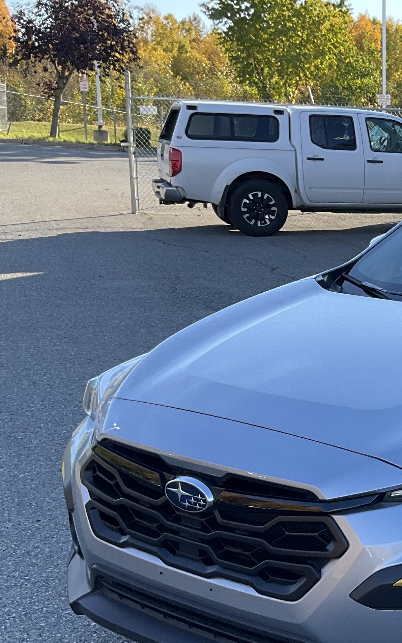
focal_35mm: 65
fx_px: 1139
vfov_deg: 31.4
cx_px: 574
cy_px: 383
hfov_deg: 18.2
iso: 25
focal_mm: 3
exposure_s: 1/333
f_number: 1.8
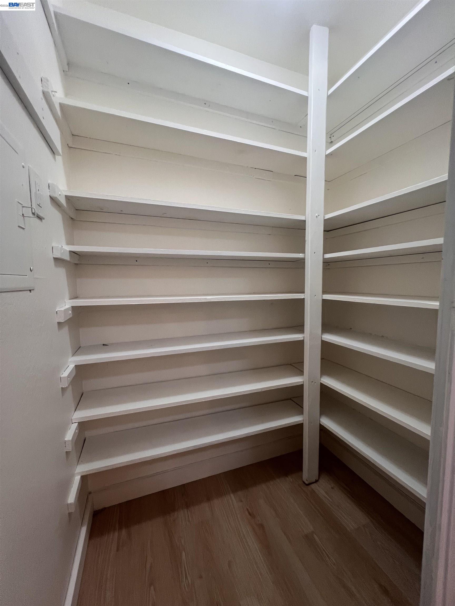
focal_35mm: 13
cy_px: 303
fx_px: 228
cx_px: 228
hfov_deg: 89.9
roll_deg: -0.5
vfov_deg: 106.2
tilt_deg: -5.9
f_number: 1.8
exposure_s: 1/60
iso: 160
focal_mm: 1.57
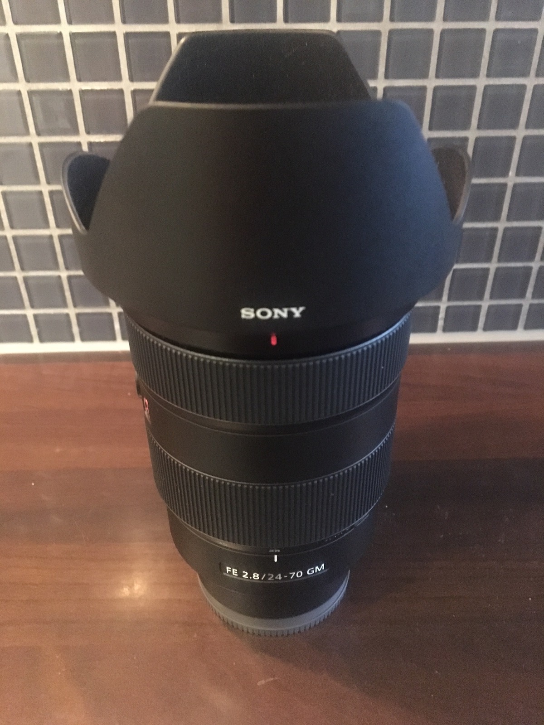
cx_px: 272
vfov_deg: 61.7
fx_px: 608
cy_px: 362
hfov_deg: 48.2
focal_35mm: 29
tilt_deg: -34.3
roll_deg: +1.0
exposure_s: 1/17
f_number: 2.2
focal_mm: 4.15
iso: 1000
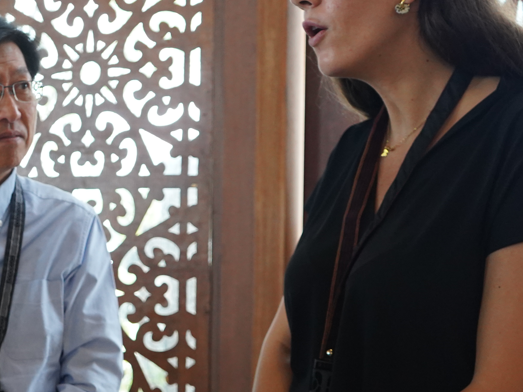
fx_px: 1073
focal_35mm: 71
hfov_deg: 26.2
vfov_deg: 20.6
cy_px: 265
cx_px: 20
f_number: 4
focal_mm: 30
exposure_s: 1/200
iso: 3200
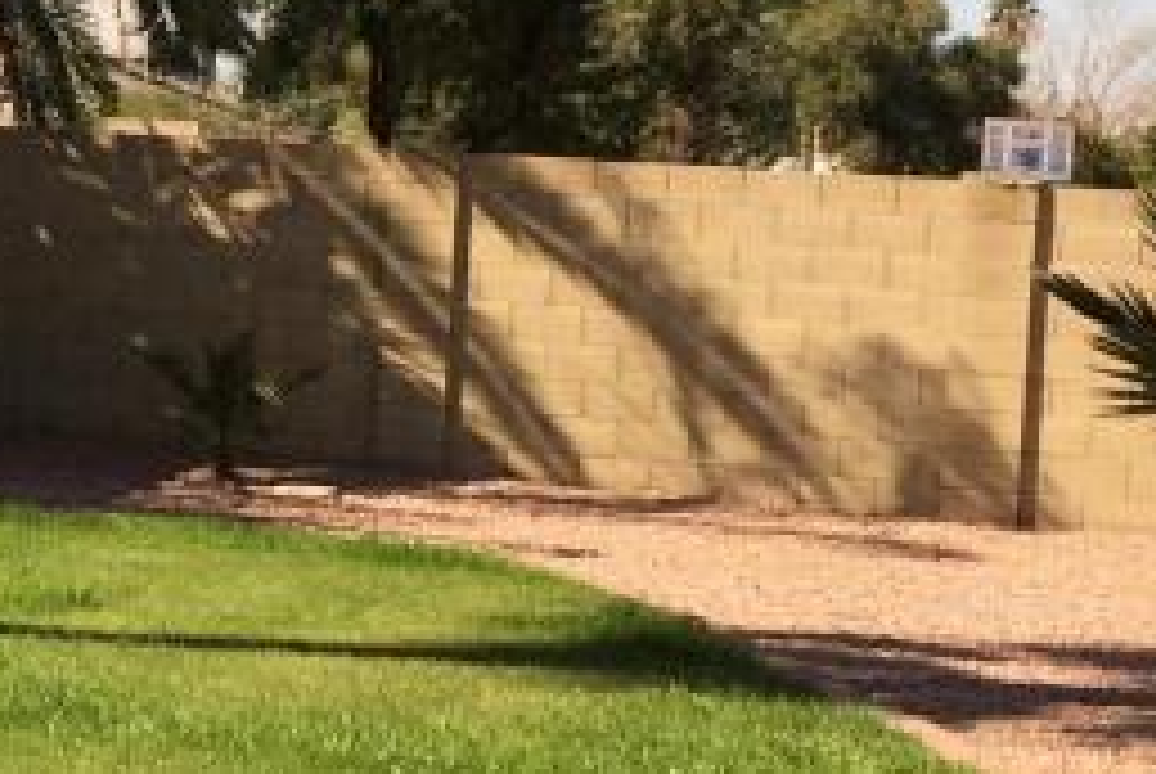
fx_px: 3858
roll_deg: -4.1
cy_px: 297
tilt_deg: -2.0
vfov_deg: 11.4
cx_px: -319
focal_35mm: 120
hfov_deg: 16.2
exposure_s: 1/1647
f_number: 2.2
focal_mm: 4.15
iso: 32
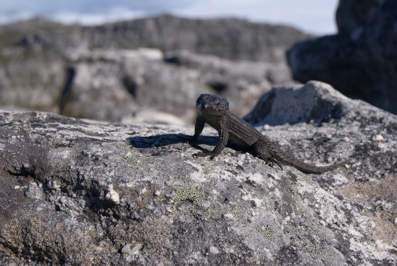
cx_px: 198
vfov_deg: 16.6
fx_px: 911
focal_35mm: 82
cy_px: 133
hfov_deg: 24.6
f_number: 11
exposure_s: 1/125
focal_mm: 55
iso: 100
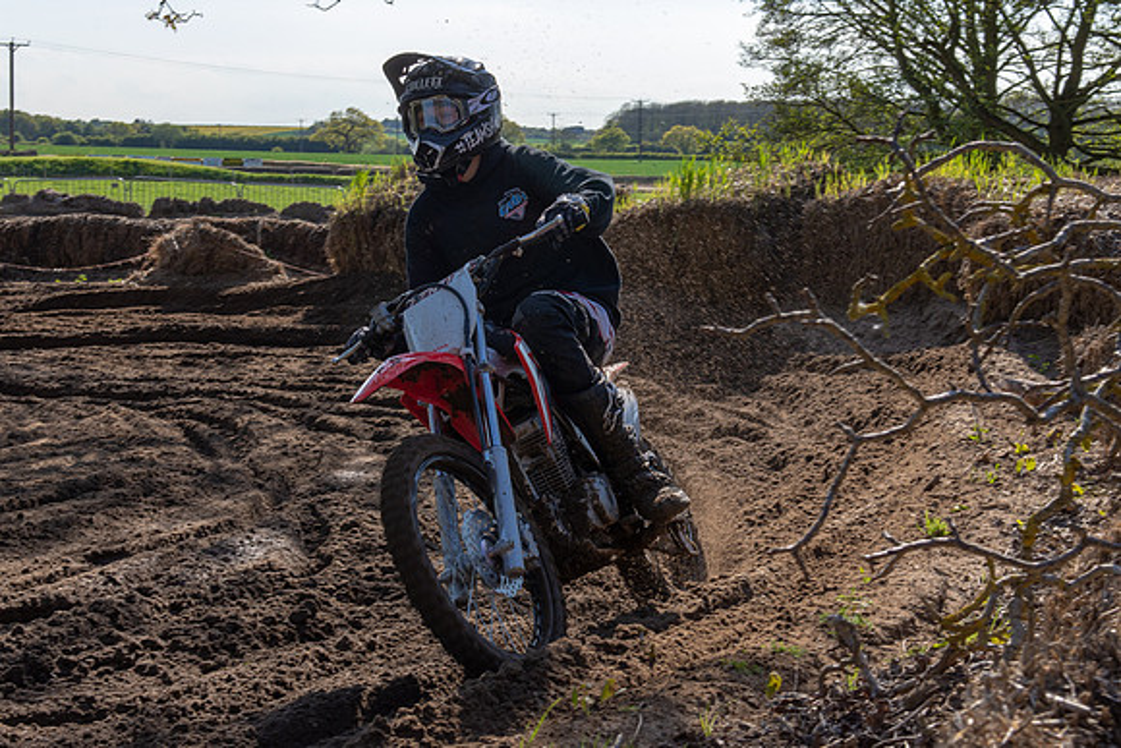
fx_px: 2579
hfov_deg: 24.5
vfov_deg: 16.5
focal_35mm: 83
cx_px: 560
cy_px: 374
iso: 200
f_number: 8
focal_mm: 48
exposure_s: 1/320
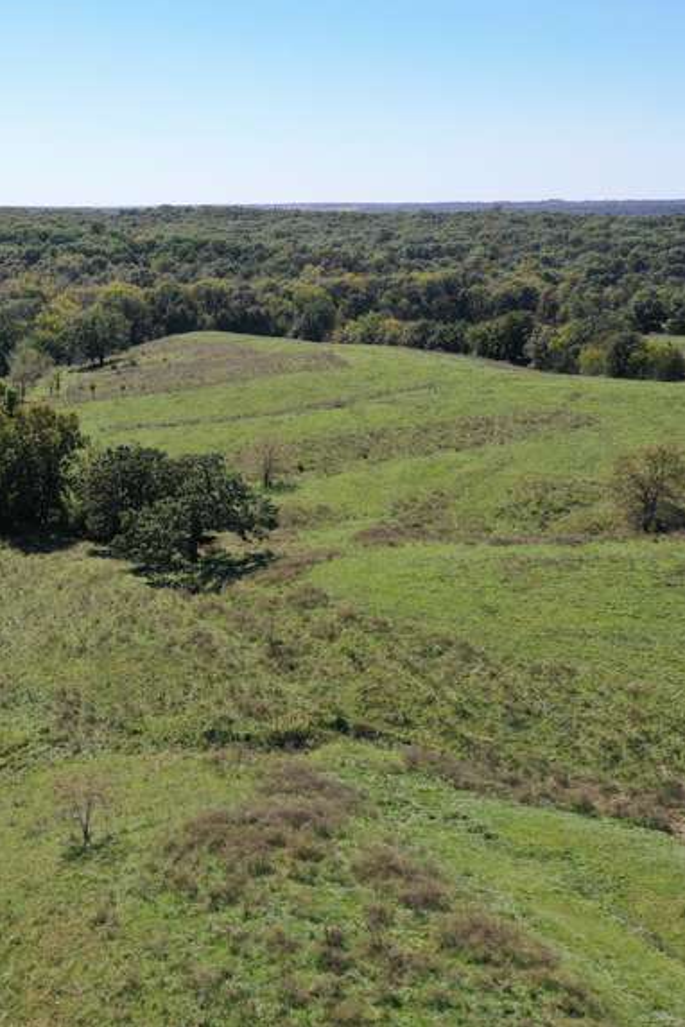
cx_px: 0
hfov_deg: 28.6
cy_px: 495
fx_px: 1256
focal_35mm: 44
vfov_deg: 44.5
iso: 100
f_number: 5.6
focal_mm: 10.26
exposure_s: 1/400
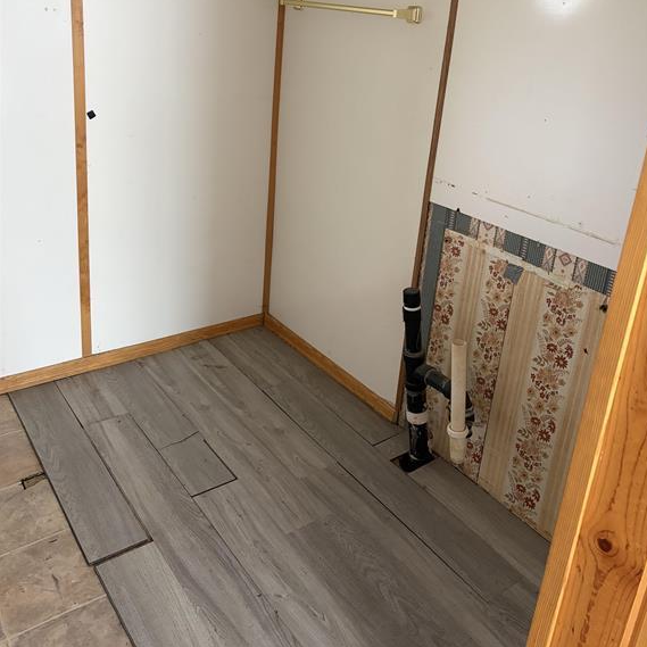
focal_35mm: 31
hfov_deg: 52.5
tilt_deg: -18.3
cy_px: 230
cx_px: 326
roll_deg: -5.5
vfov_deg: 51.8
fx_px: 656
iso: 320
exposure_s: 1/60
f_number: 1.6
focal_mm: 5.96
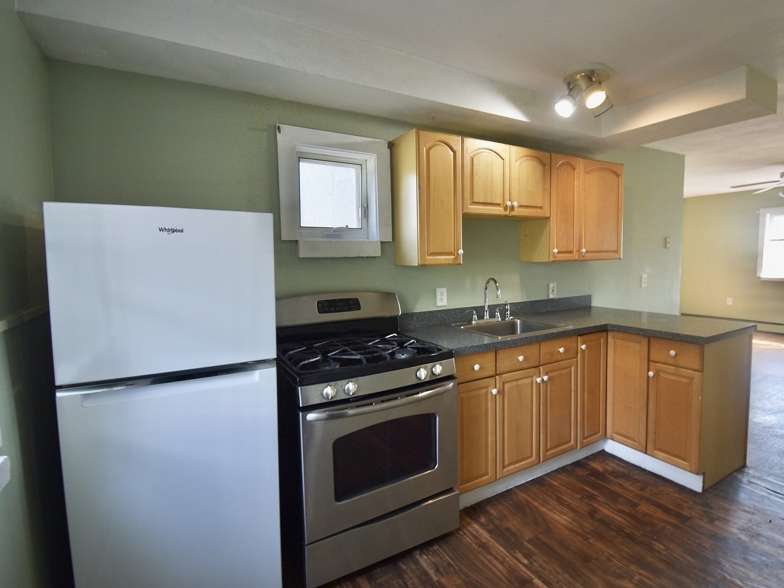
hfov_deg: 90.7
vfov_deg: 74.7
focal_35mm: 17
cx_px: 433
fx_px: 385
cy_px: 285
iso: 100
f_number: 4.5
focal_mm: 10
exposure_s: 1/20
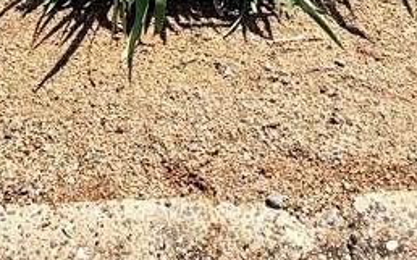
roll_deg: +1.7
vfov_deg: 16.4
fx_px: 670
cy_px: -270
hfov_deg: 34.5
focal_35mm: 59
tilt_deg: -13.2
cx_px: 187
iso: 20
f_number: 2.2
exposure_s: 1/1087
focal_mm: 2.22
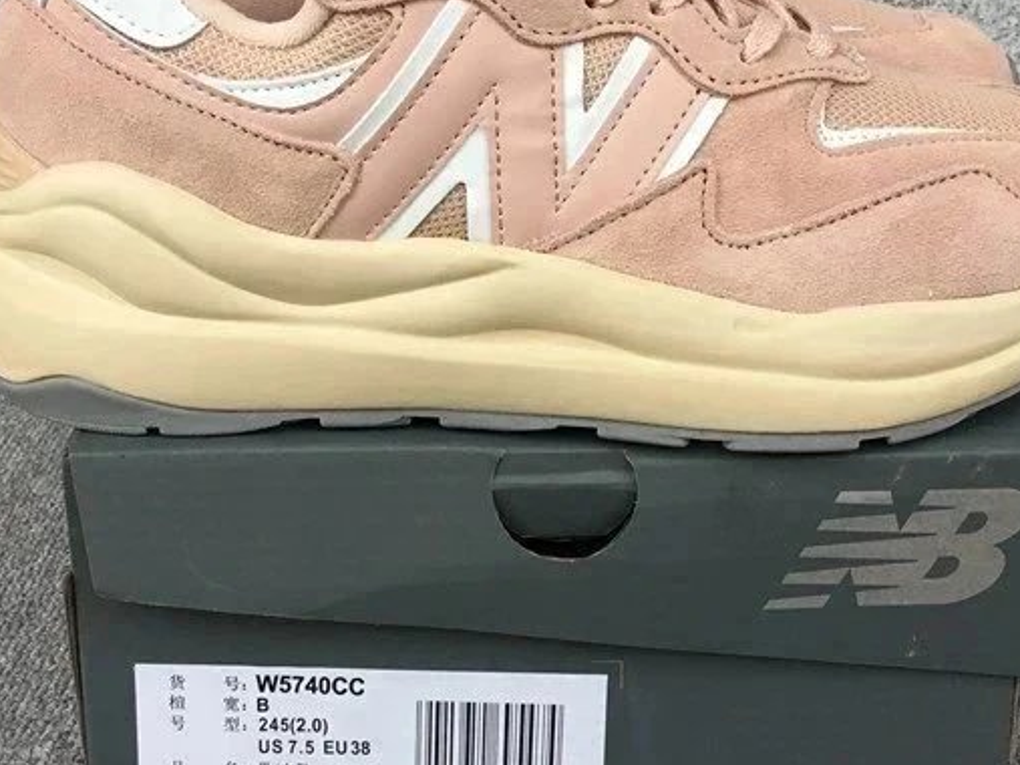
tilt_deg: -20.4
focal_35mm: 55
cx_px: 563
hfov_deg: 34.9
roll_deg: +0.3
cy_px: 337
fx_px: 1620
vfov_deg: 26.5
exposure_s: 1/165
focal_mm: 3.3
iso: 25
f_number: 2.4
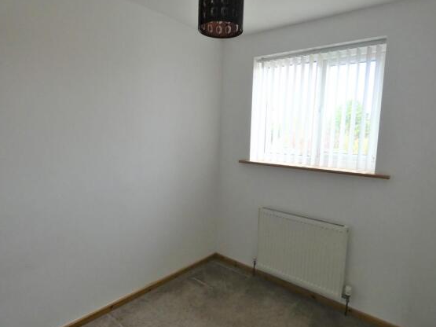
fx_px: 264
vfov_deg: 63.4
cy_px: 163
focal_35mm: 21
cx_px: 223
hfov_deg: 79.0
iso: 320
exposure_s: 1/125
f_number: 2.8
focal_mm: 3.6
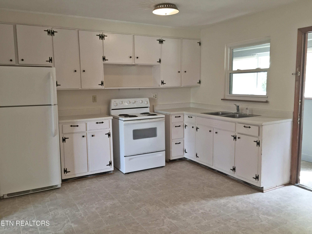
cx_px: 156
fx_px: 261
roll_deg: +0.3
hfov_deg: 61.7
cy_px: 117
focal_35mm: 29
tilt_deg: -5.5
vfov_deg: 48.2
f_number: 2.2
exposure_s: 1/30
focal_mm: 4.15
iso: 80
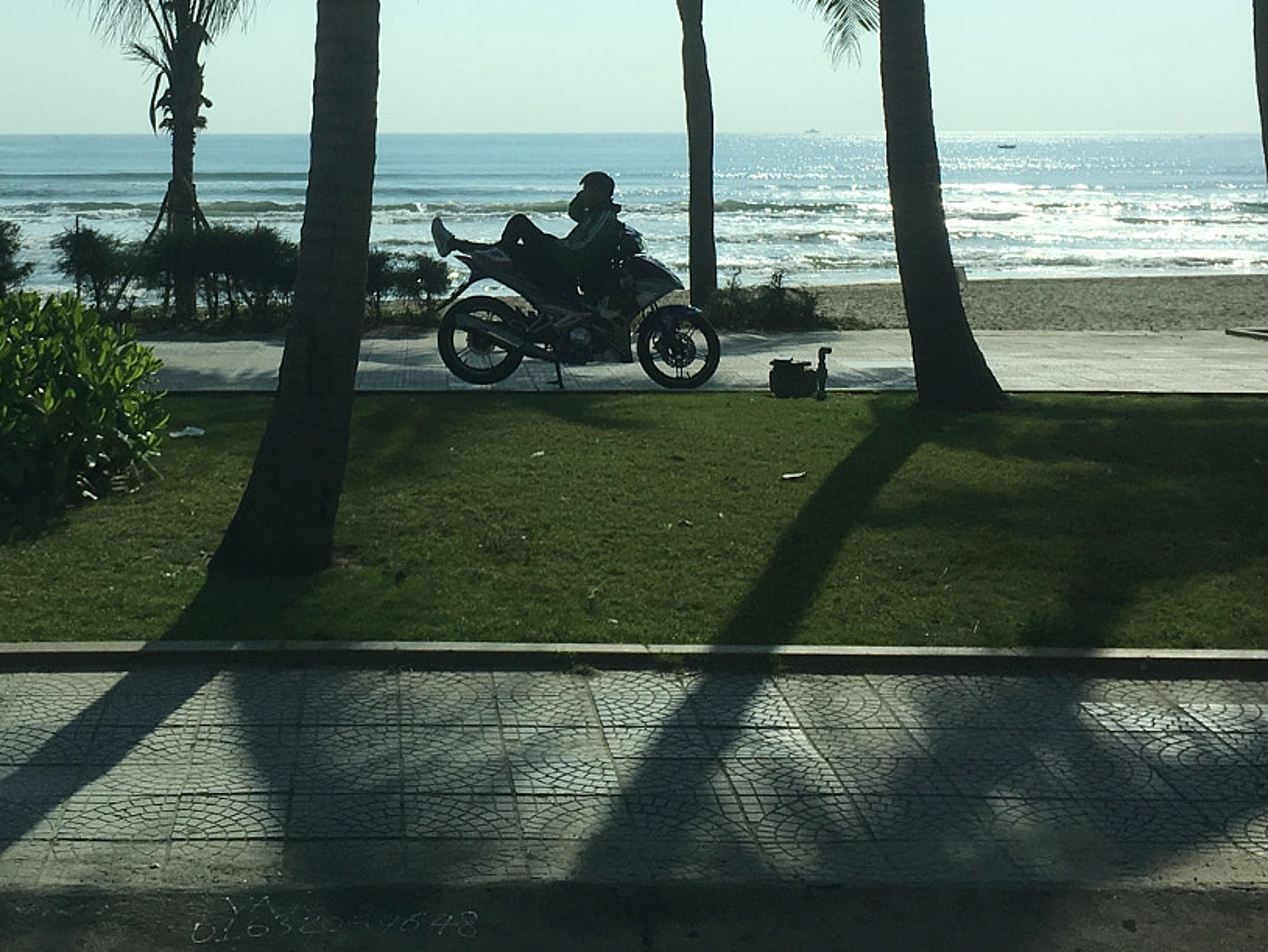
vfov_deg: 24.8
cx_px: 385
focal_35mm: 57
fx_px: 2089
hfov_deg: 33.4
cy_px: 79
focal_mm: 4.15
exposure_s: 1/4808
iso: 25
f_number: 2.2
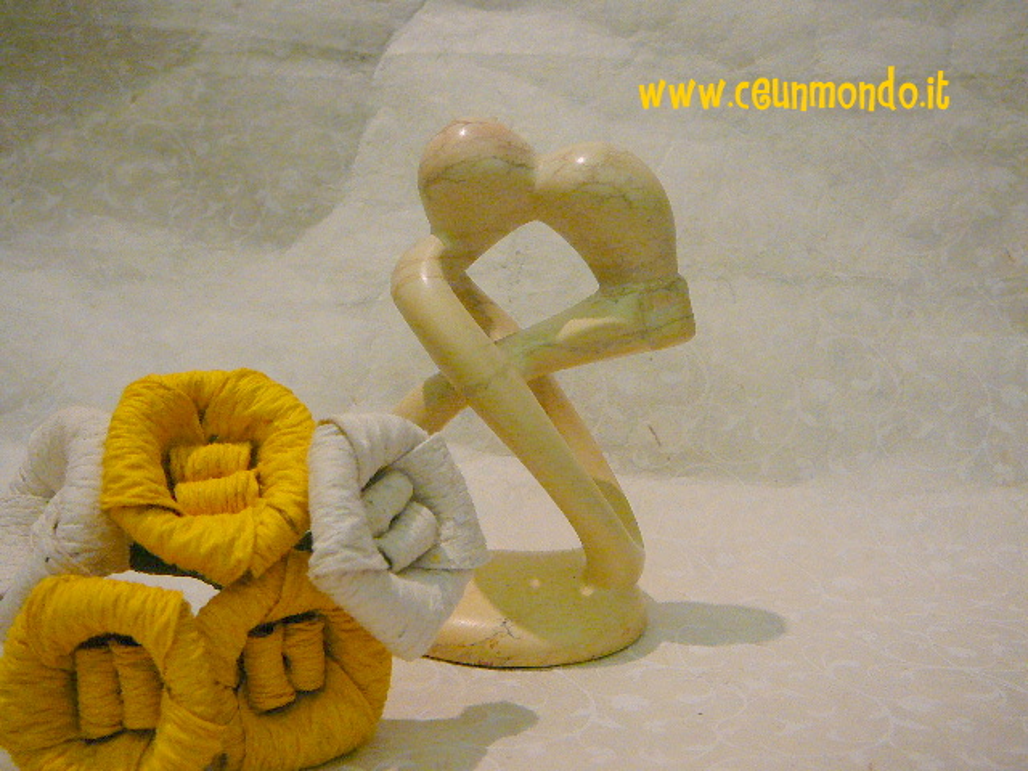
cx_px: 514
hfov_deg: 52.6
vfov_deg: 40.7
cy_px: 386
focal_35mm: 35
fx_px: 1039
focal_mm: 5.2
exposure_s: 1/80
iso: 200
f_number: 2.8
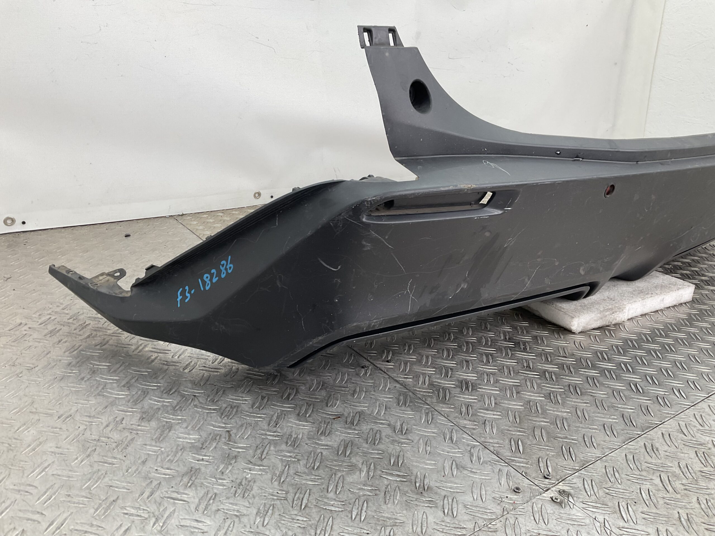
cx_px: 358
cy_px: 268
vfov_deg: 48.2
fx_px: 599
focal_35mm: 29
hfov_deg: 61.7
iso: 32
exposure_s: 1/120
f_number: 1.8
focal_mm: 3
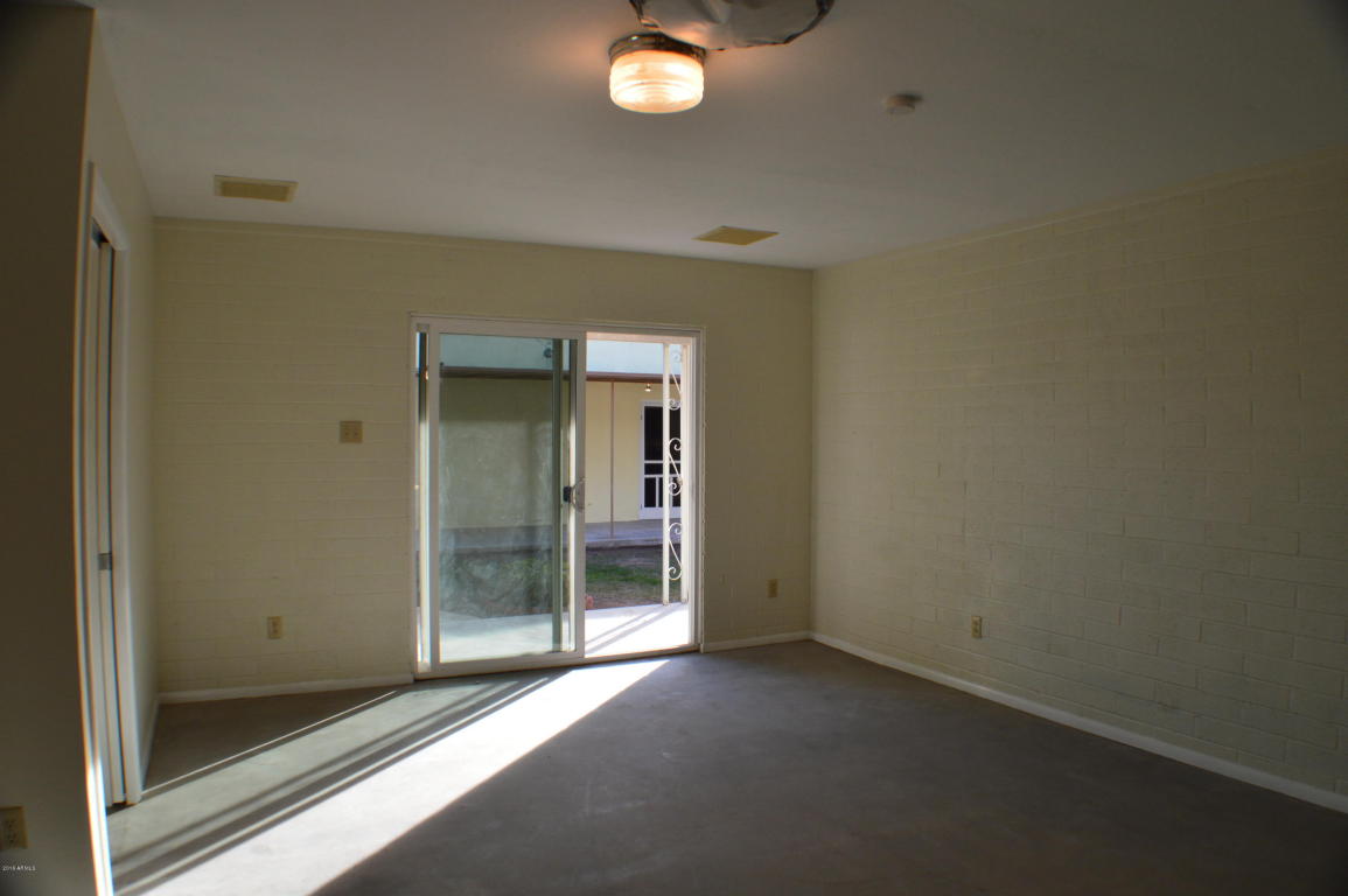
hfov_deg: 62.0
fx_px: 1122
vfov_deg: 43.5
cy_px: 448
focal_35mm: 30
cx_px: 674
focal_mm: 20
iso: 400
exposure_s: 1/125
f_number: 9
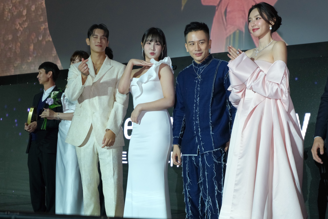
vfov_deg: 23.4
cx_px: 164
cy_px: 110
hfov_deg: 34.5
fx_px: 528
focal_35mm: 58
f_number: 5.2
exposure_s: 1/125
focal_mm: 38.5
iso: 2500
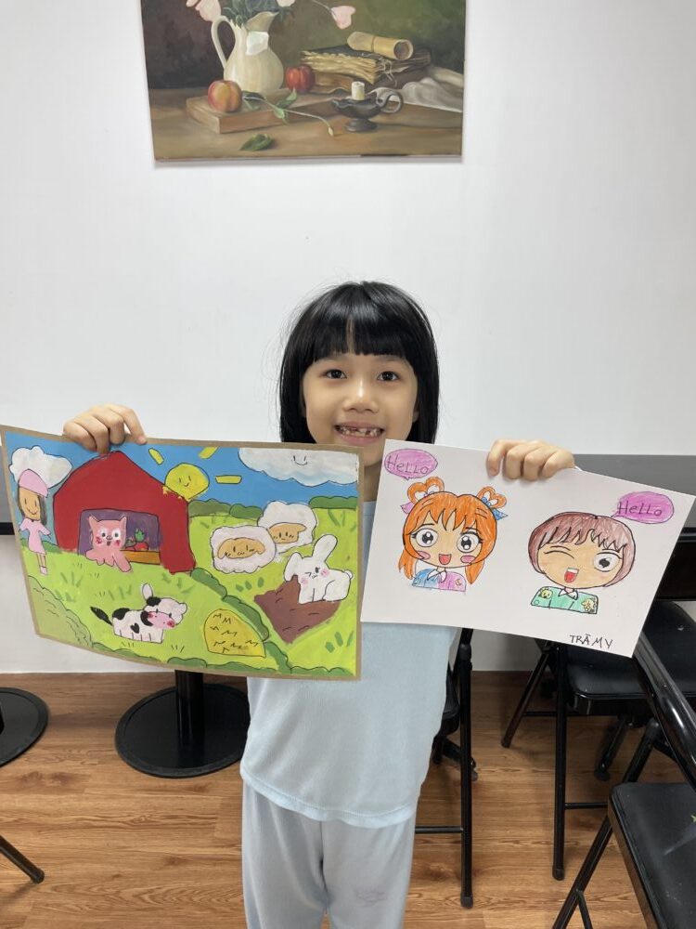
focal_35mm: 26
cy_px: 464
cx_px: 348
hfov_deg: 53.1
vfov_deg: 67.3
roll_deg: -1.7
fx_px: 697
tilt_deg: -15.0
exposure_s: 1/100
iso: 100
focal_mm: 4.2
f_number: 1.6
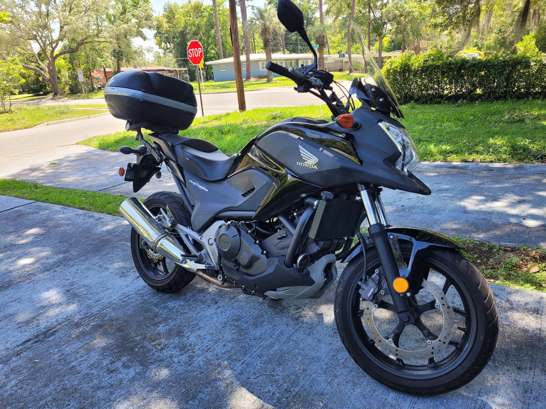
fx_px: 410
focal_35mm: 26
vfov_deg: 53.1
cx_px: 273
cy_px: 204
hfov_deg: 67.3
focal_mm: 5.4
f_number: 1.8
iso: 40
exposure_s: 1/301
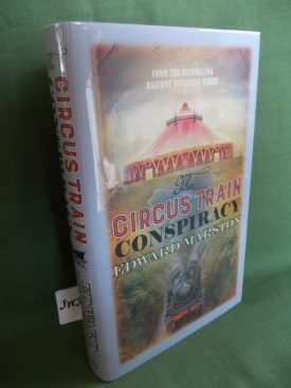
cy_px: 194
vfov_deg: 63.5
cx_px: 146
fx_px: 314
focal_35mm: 28
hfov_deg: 49.7
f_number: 2.7
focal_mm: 4
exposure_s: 1/25
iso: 125
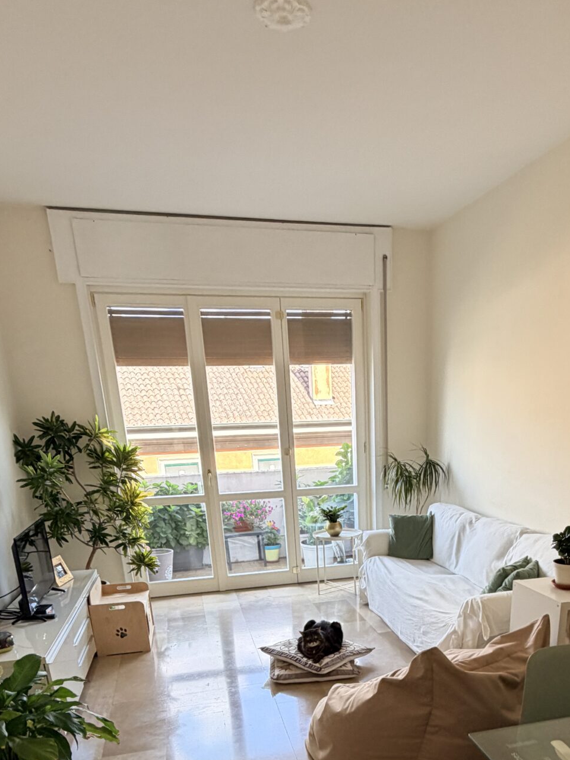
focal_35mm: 28
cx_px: 359
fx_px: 615
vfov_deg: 57.1
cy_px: 641
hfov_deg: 49.2
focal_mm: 2.22
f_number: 2.2
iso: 125
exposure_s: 1/121
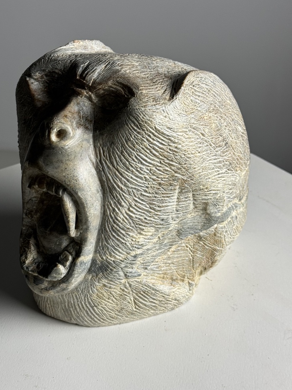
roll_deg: -0.7
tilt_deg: -30.3
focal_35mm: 59
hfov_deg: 24.8
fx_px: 664
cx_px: 113
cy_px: 167
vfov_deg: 32.6
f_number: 1.78
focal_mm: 6.76
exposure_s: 1/50
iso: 64
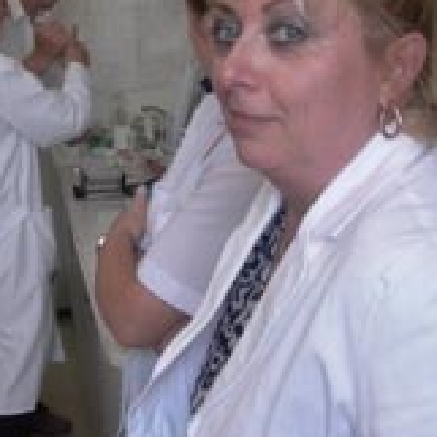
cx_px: 73
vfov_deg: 23.5
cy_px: 134
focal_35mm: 73
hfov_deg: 23.3
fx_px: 1043
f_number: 2.13
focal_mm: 8.19
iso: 100
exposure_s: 1/71.2
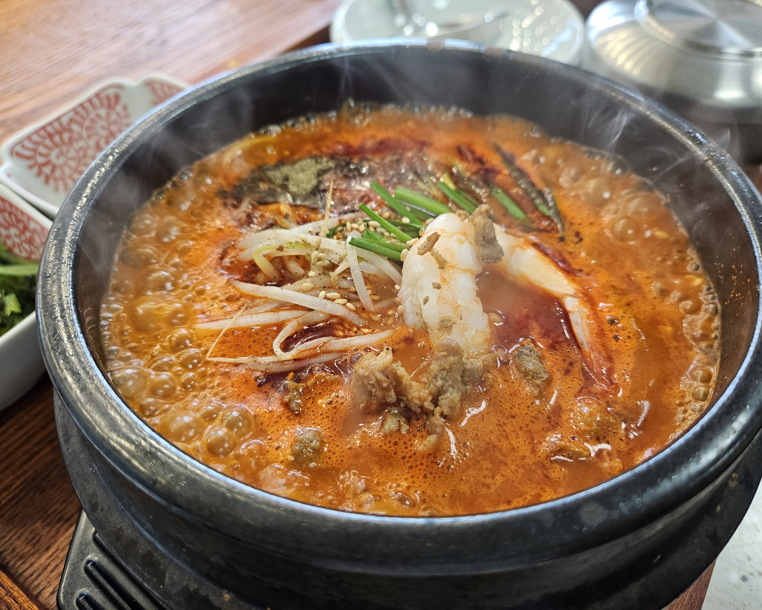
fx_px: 541
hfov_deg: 70.3
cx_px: 389
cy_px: 305
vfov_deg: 58.8
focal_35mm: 24
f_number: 1.8
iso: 125
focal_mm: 5.4
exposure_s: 1/120
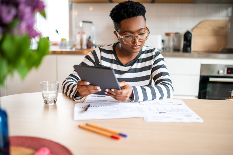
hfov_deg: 54.5
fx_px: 226
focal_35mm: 35
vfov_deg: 37.8
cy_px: 78
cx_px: 116
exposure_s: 1/160
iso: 200
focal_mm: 35
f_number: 1.4
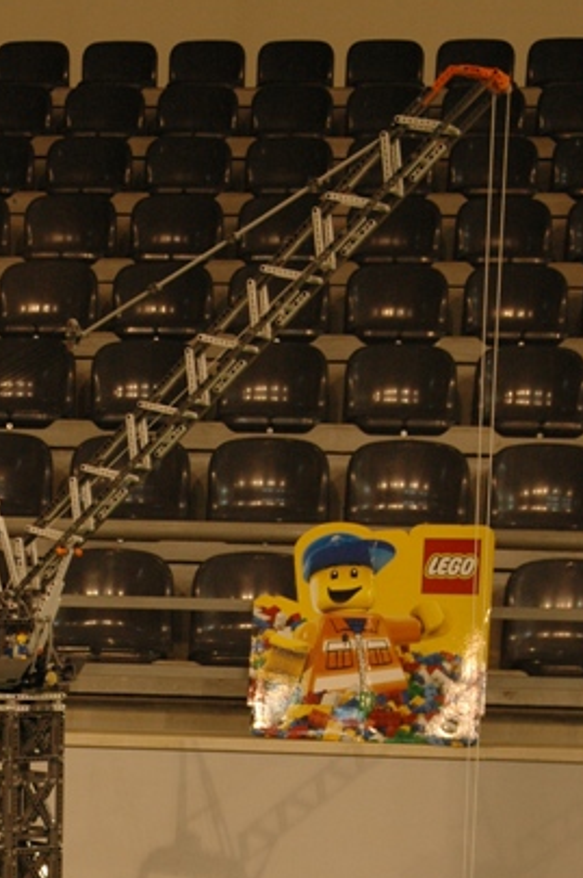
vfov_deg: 24.6
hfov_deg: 16.8
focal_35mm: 80
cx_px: 43
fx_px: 1948
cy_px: 804
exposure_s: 1/30
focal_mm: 27
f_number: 5.6
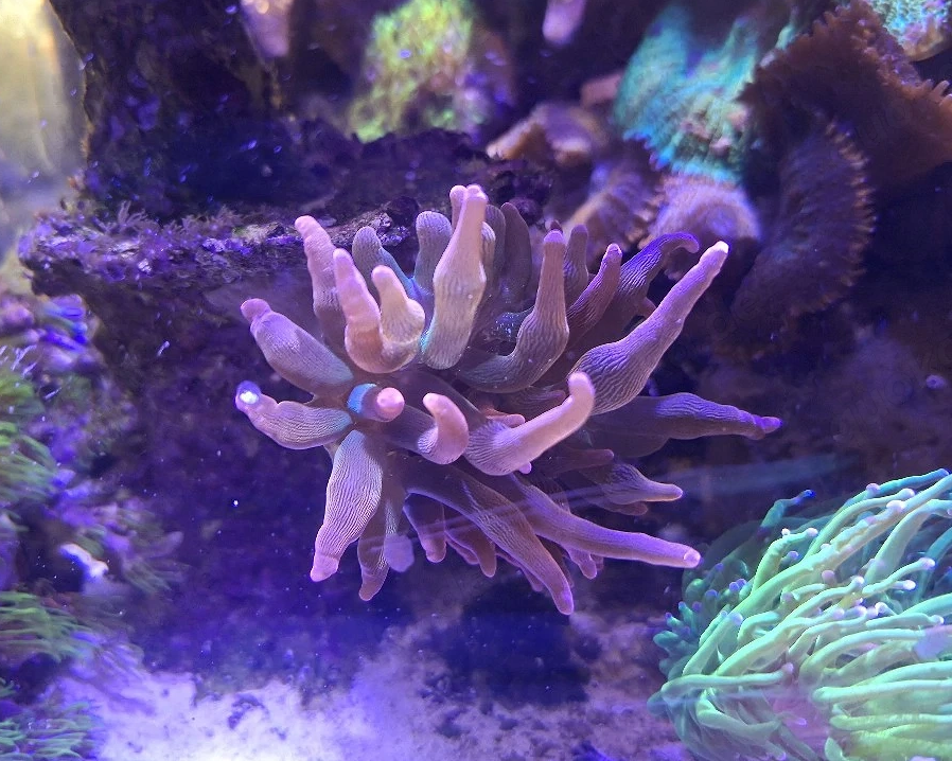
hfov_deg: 68.1
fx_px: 704
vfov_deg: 56.8
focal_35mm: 25
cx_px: 464
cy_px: 370
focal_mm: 5.54
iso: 250
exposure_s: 1/33
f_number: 1.8
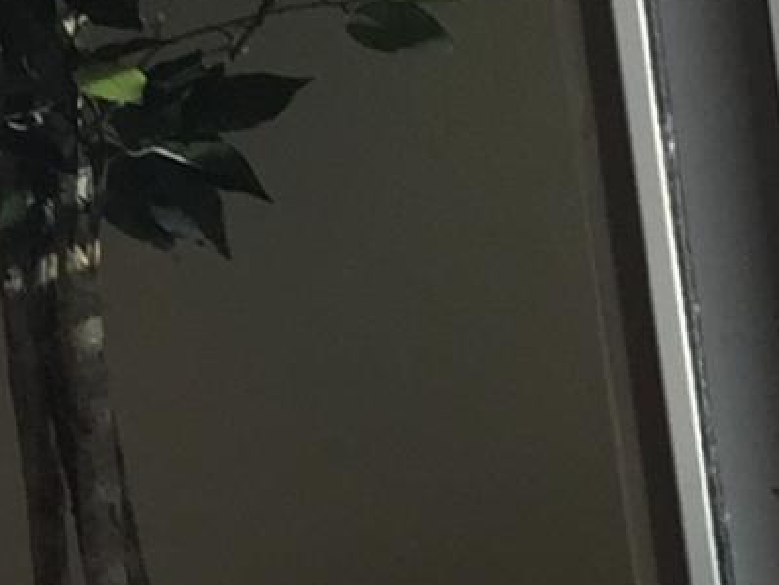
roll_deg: -2.7
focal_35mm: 219
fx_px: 4930
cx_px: 2643
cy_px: 1676
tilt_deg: -24.4
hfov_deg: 7.5
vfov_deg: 6.3
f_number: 2.2
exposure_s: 1/120
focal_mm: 4.15
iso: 32
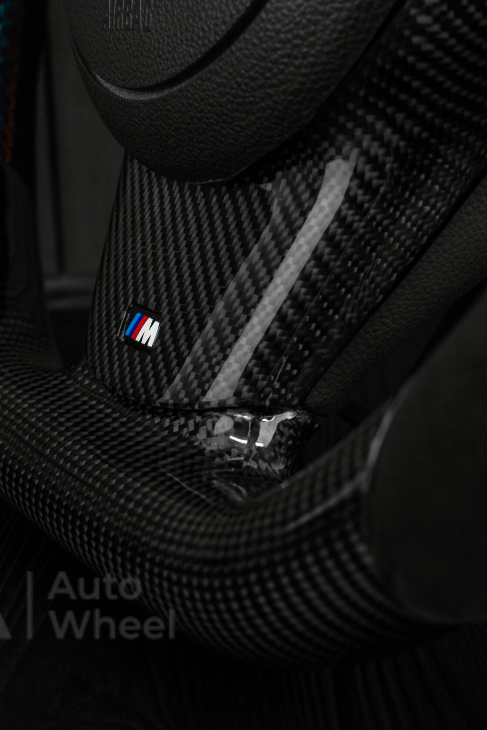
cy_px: 361
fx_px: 1619
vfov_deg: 25.4
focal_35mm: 80
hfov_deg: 17.1
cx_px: 265
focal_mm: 35
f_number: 6.3
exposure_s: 1/125
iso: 500
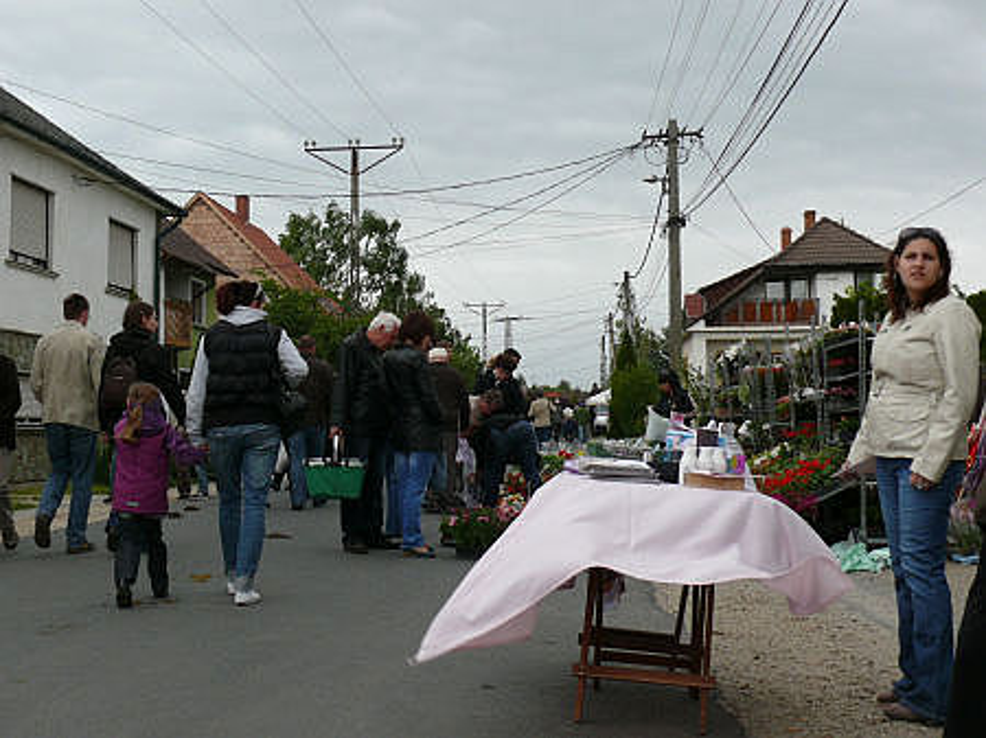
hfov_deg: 38.2
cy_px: 369
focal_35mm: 50
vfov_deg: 29.1
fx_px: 1423
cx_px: 493
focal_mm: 9
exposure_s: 1/250
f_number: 4
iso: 100
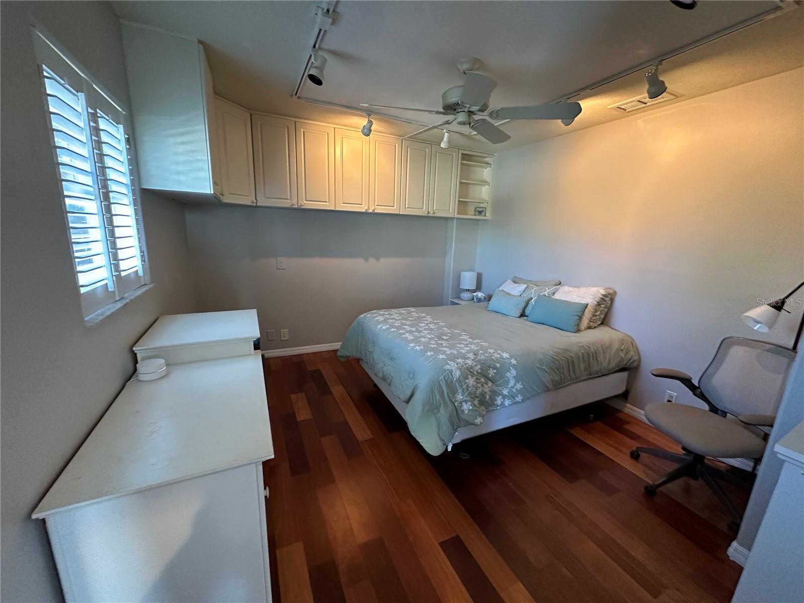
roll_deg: -2.0
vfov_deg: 85.7
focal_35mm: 14
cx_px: 402
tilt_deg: -11.3
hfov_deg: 102.1
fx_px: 325
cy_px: 302
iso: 640
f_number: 2.2
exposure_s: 1/60
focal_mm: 2.22
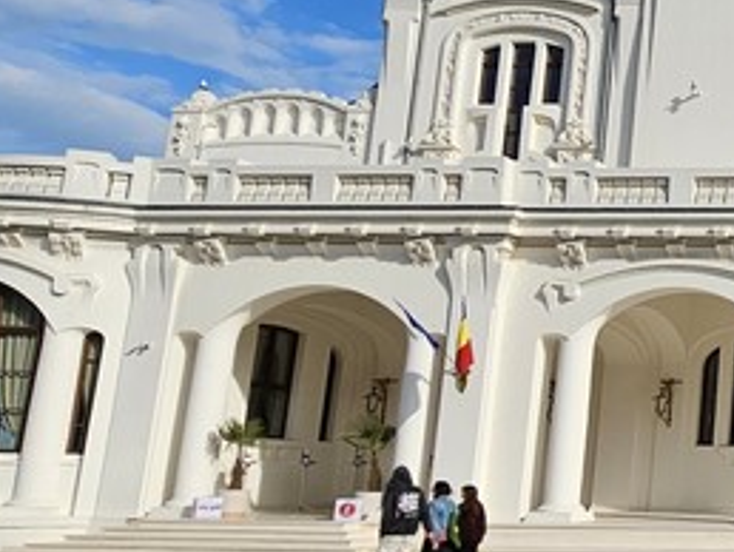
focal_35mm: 47
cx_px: 1091
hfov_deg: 27.9
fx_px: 998
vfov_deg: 30.9
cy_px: 290
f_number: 2.2
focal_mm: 2.2
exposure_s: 1/3363
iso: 50
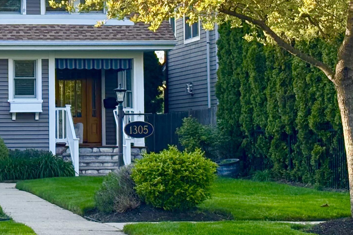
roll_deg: -0.4
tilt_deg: +4.2
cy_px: 13
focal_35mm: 98
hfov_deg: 20.5
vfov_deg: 13.8
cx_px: 63
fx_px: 961
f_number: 1.6
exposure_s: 1/559
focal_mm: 5.96
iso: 32
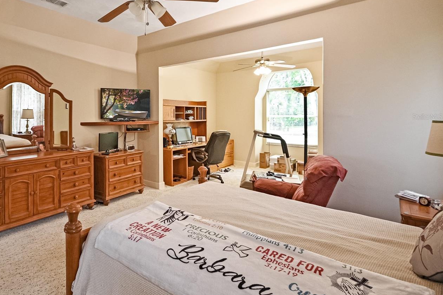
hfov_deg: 85.0
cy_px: 117
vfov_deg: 63.9
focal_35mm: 19
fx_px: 234
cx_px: 163
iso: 1000
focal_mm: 10
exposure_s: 1/60
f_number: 4
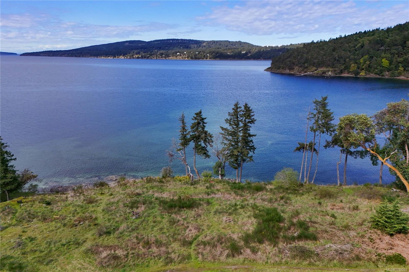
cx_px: 204
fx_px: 341
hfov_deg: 61.9
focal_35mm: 30
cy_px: 136
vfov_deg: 43.6
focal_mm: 20
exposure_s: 1/3200
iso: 100
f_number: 1.8
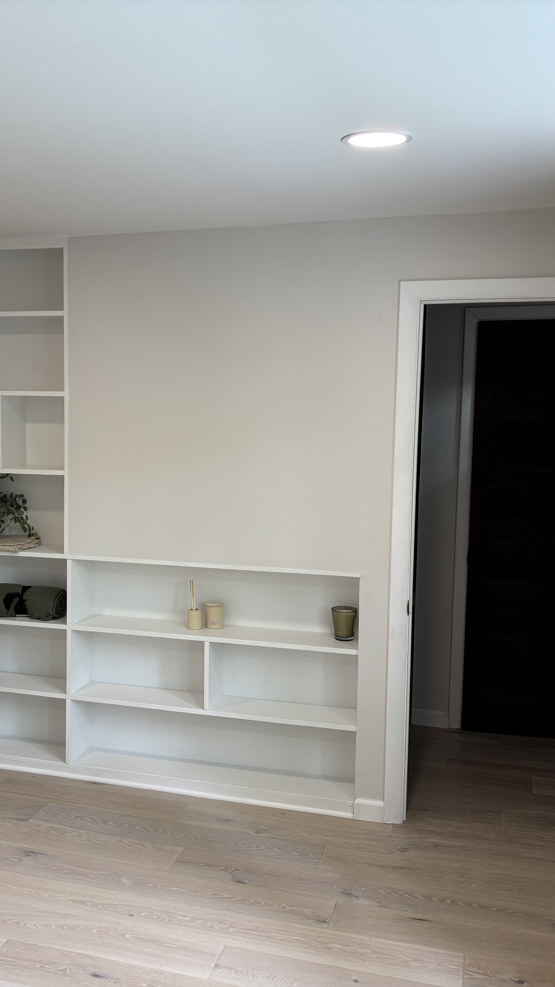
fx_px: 994
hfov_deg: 30.8
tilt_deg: -5.1
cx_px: 159
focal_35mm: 38
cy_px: 495
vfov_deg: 52.8
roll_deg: -0.8
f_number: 1.6
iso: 64
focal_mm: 5.96
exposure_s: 1/121
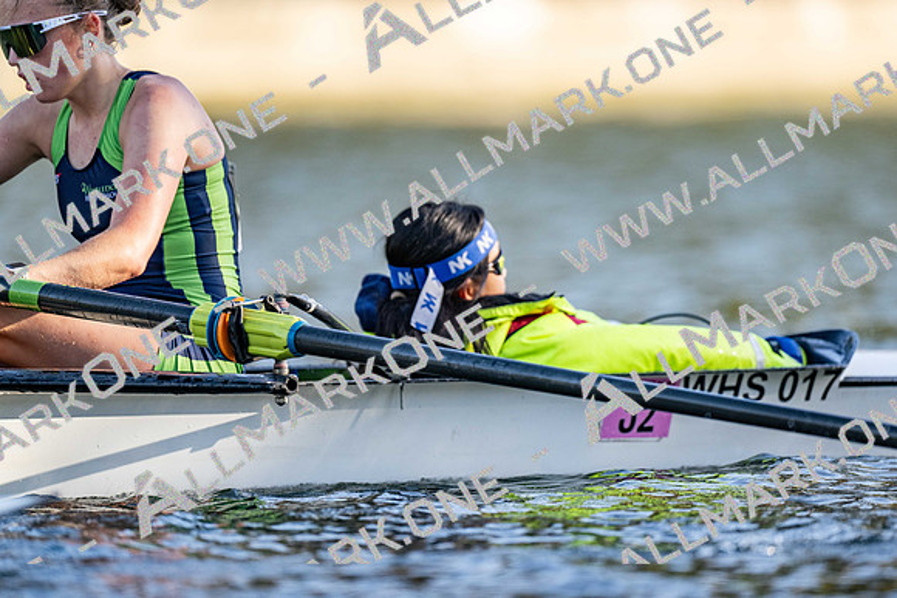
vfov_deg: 2.3
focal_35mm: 600
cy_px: 299
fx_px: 14953
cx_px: 448
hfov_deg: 3.4
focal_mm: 600
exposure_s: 1/2500
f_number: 4
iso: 640
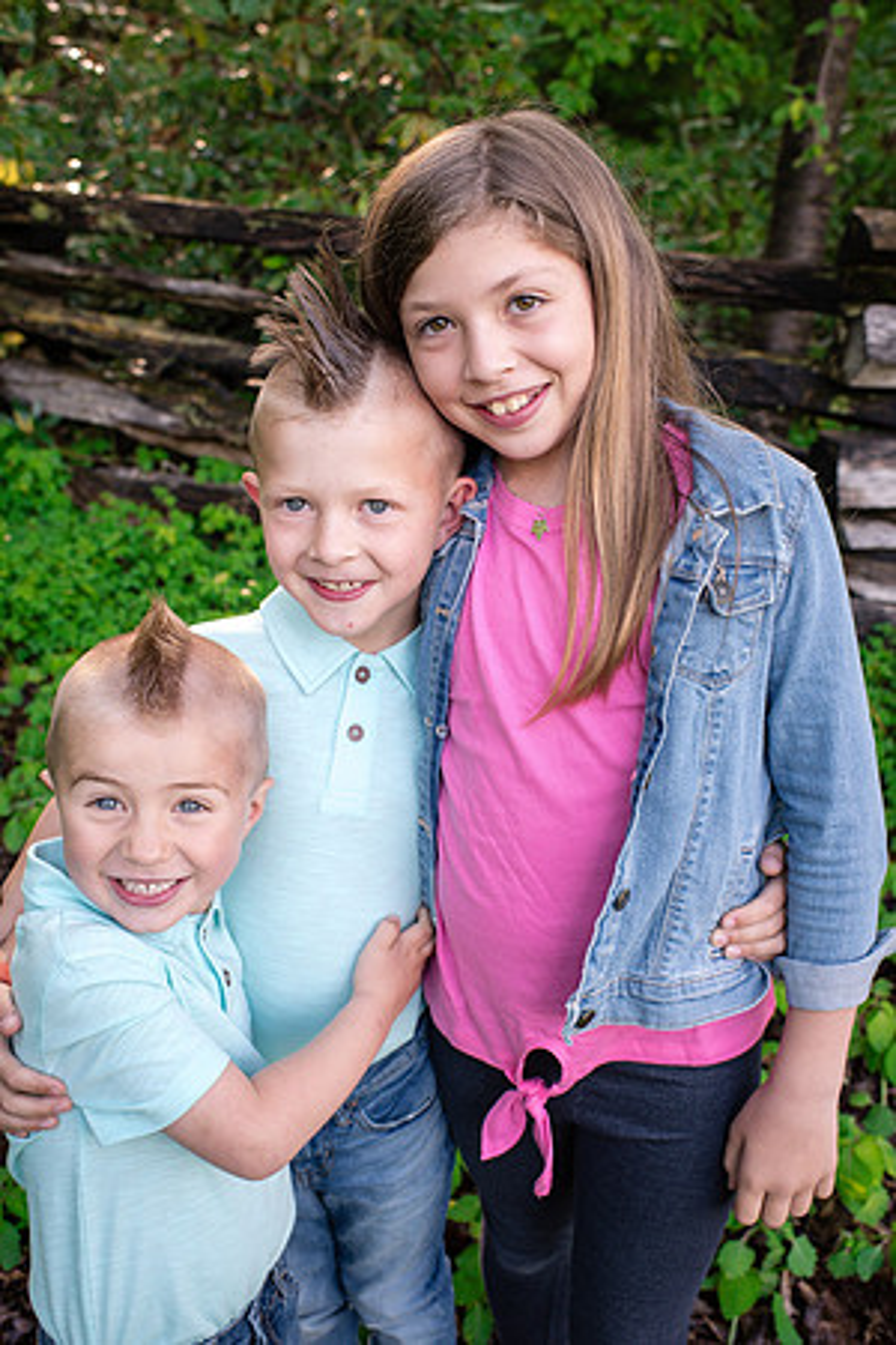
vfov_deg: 54.4
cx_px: 448
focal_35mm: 35
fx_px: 1307
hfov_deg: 37.9
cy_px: 672
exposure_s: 1/200
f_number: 5.6
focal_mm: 35
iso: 800
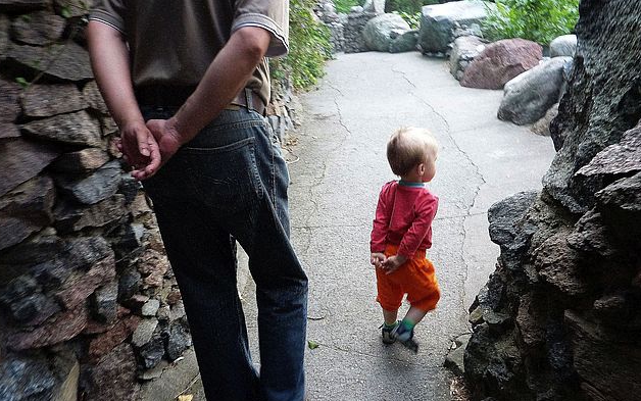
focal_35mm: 27
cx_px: 317
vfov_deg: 45.8
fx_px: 472
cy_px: 243
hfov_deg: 68.4
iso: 200
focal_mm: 4.1
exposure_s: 1/60
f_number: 3.3
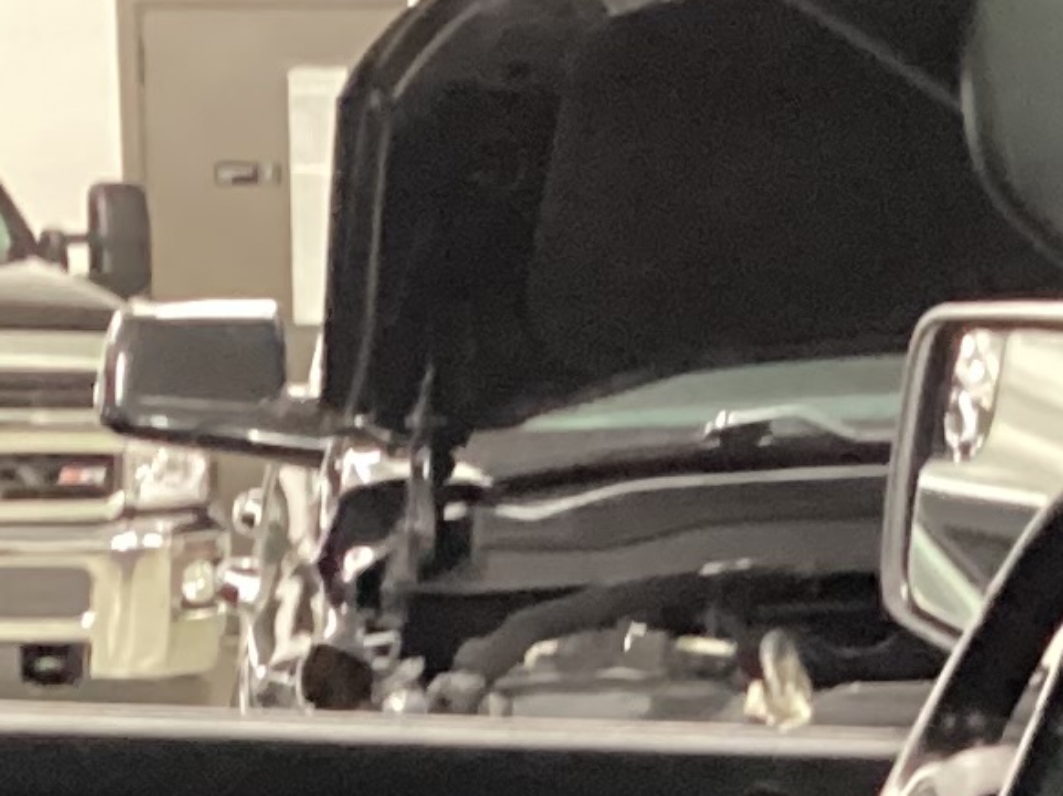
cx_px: 597
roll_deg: +0.8
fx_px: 5341
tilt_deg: -19.3
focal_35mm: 174
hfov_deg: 11.4
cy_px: 1849
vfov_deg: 7.9
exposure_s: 1/20
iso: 640
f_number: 2.4
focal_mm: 3.3
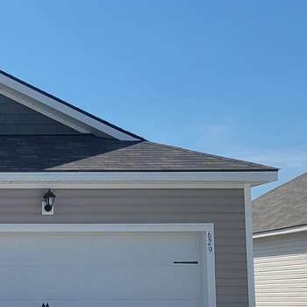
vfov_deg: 20.4
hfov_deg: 18.0
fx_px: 843
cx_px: -175
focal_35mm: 84
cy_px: 239
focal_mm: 5.4
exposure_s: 1/3579
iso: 40
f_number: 1.8
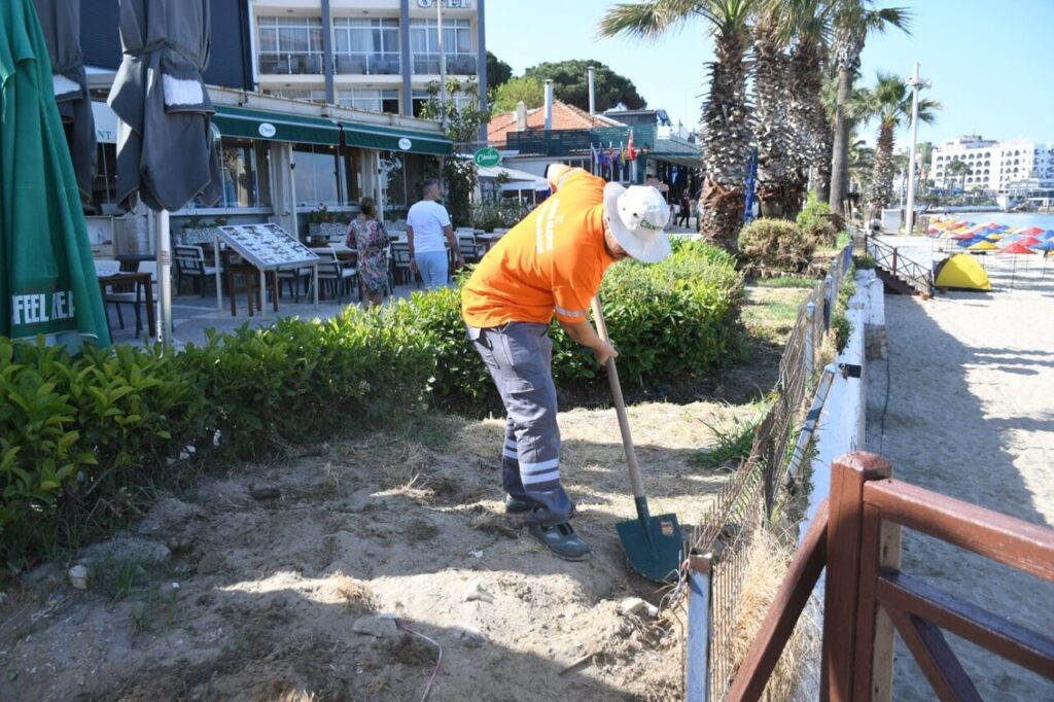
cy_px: 351
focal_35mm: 30
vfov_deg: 43.6
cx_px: 527
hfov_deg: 61.9
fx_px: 878
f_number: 3.5
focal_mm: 20
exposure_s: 1/400
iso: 100
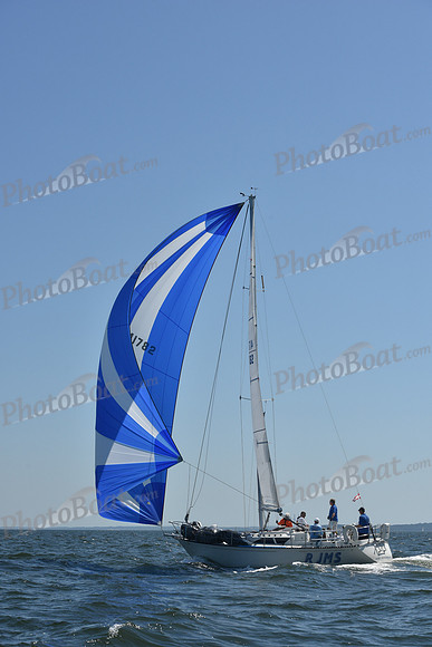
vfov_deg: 28.8
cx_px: 216
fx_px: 1259
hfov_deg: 19.5
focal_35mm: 70
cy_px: 324
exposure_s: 1/1250
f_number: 9
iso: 250
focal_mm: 70
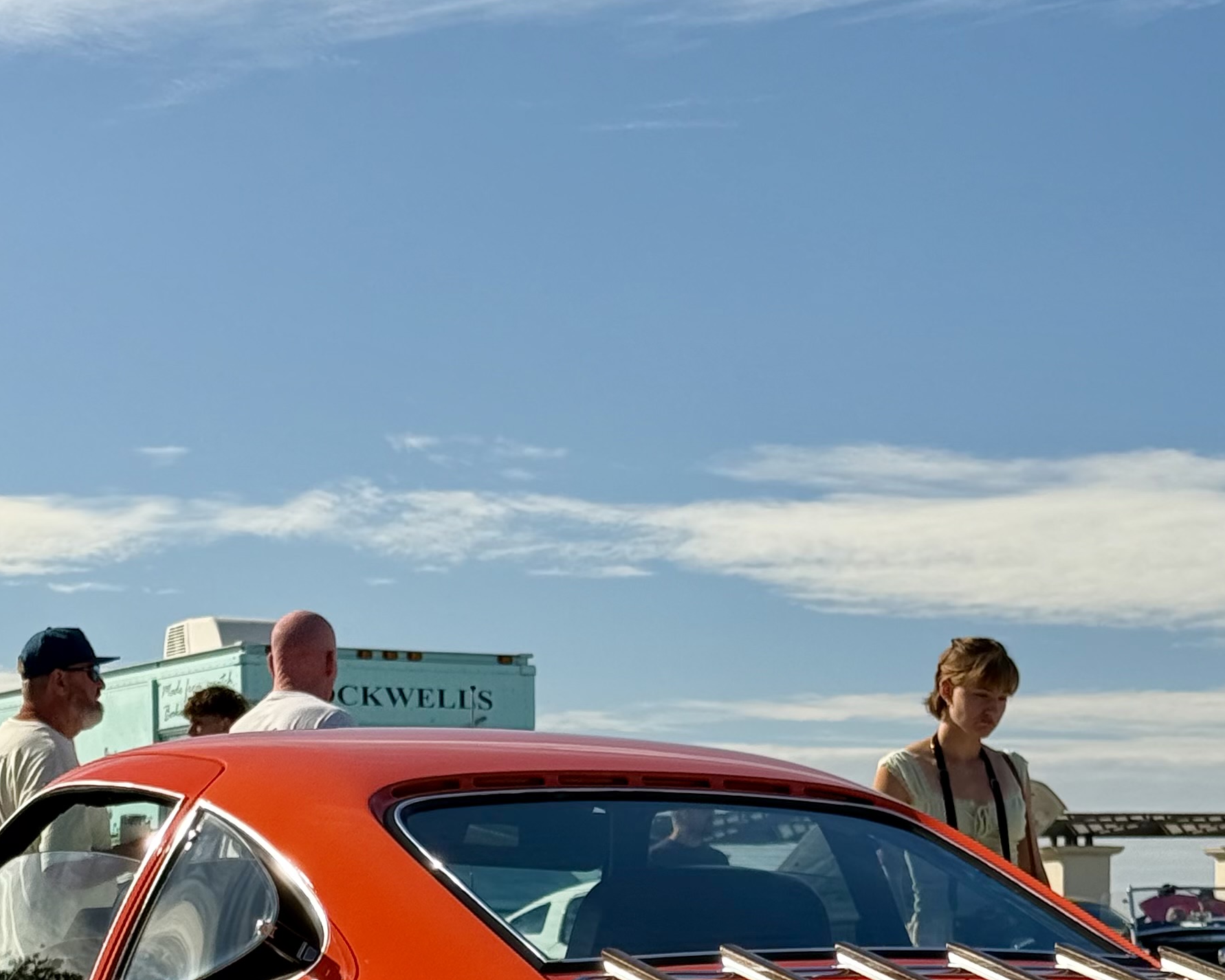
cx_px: 542
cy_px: 1129
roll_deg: +1.3
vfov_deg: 14.2
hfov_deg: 18.1
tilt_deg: -1.4
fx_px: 3843
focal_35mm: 106
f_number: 1.78
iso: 80
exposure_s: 1/2088
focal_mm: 6.76
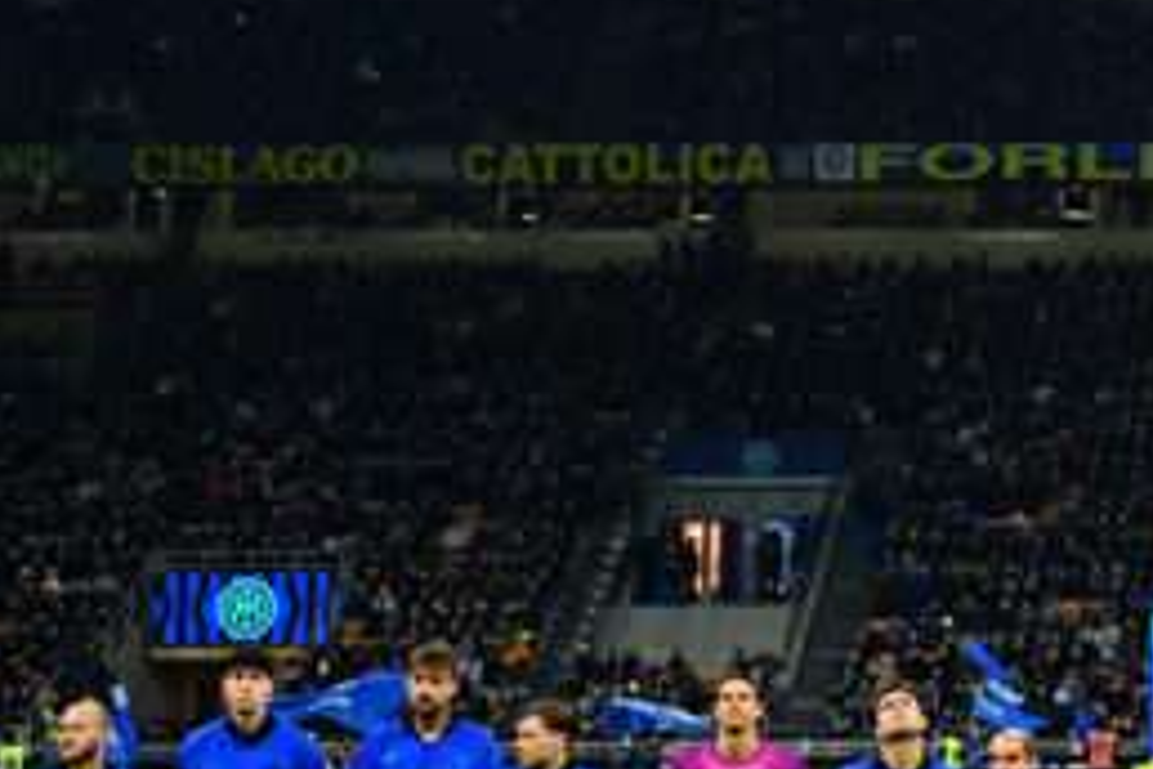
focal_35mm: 139
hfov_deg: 14.1
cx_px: 1560
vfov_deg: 9.8
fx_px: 4452
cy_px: 25
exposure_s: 1/1600
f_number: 1.8
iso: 800
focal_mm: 35
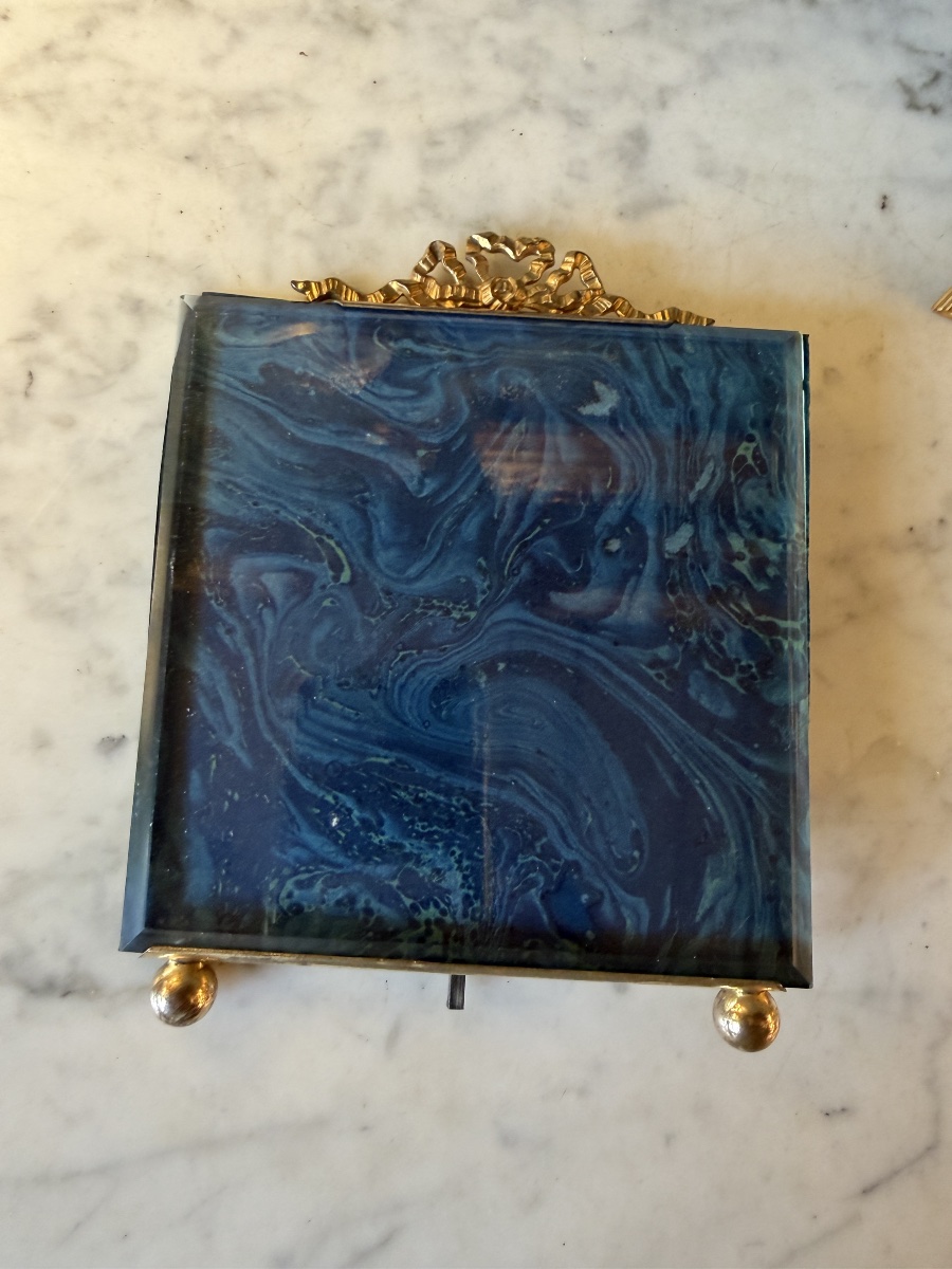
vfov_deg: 71.6
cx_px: 476
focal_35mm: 24
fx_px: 880
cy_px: 634
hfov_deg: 56.8
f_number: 2.2
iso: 320
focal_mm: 2.22
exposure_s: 1/66
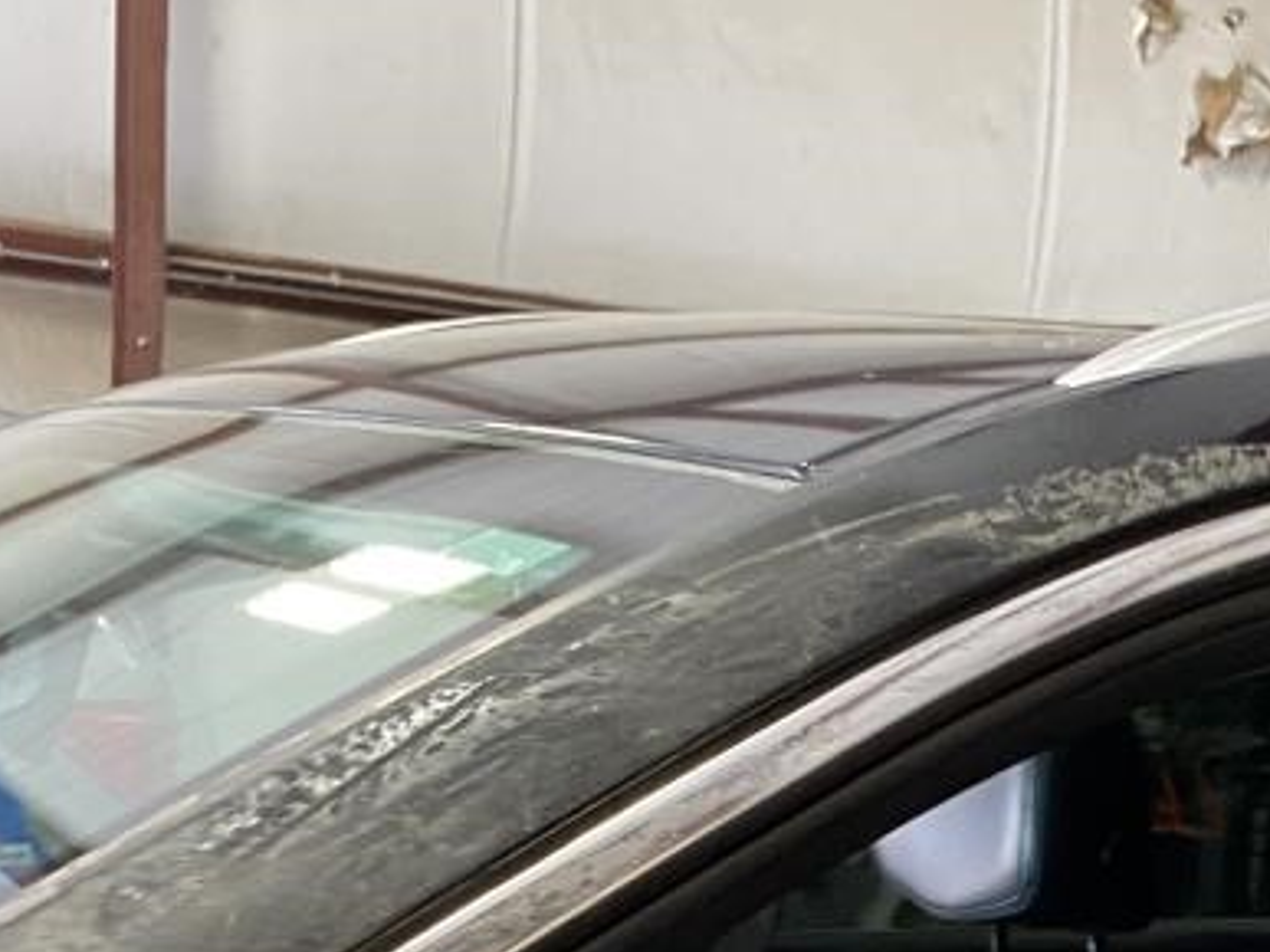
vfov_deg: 16.0
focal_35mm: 86
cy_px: 1356
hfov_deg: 22.0
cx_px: 1227
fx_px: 3154
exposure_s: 1/60
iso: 160
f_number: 1.8
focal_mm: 4.25
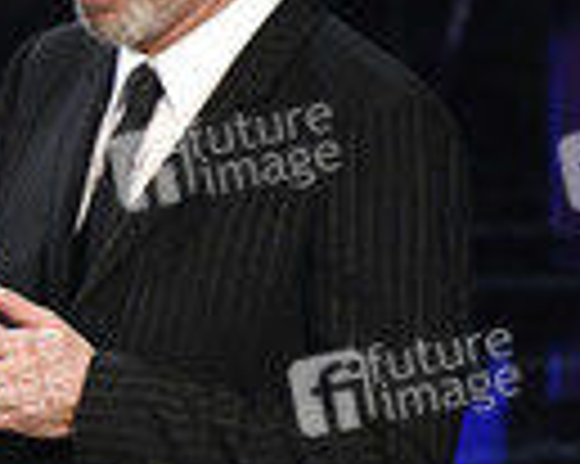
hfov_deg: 2.0
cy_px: 270
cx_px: -164
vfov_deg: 1.6
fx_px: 16844
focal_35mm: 982
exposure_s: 1/160
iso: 3200
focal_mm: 300
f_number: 6.3
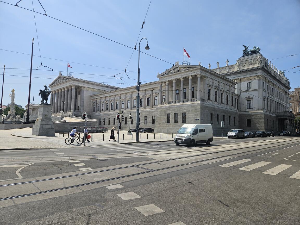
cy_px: 112
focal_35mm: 23
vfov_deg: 58.9
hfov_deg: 73.9
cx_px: 150
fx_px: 199
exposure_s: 1/3092
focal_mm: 5.4
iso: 25
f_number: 1.8
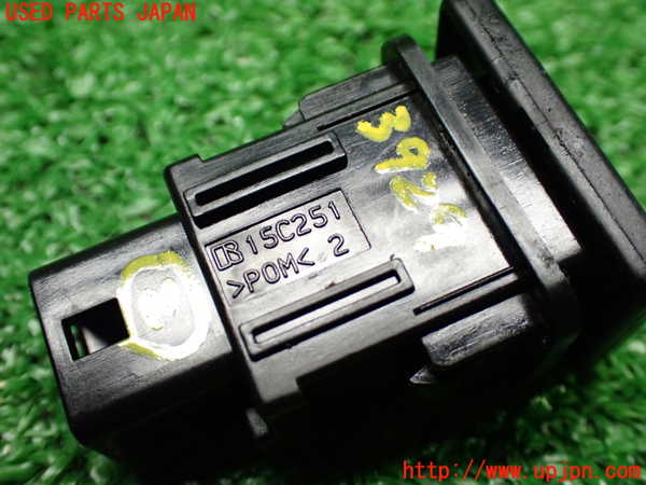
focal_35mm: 38
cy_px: 242
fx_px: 709
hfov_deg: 49.0
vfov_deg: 37.7
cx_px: 323
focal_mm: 6.83
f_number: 2.7
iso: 800
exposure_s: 1/125
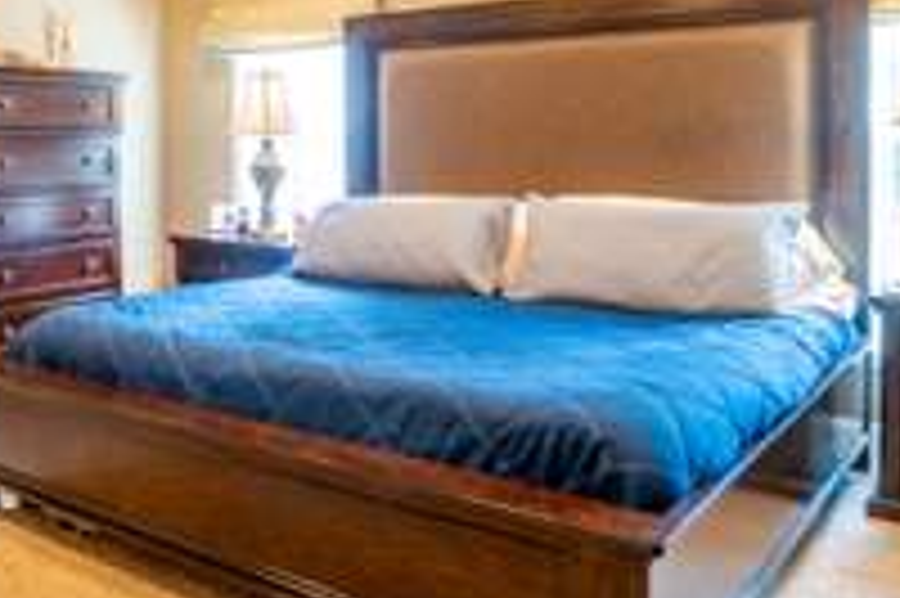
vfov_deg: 35.8
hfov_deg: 49.3
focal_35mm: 36
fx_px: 899
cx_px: 148
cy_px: 135
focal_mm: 10
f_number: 8
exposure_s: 1/1.25
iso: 100
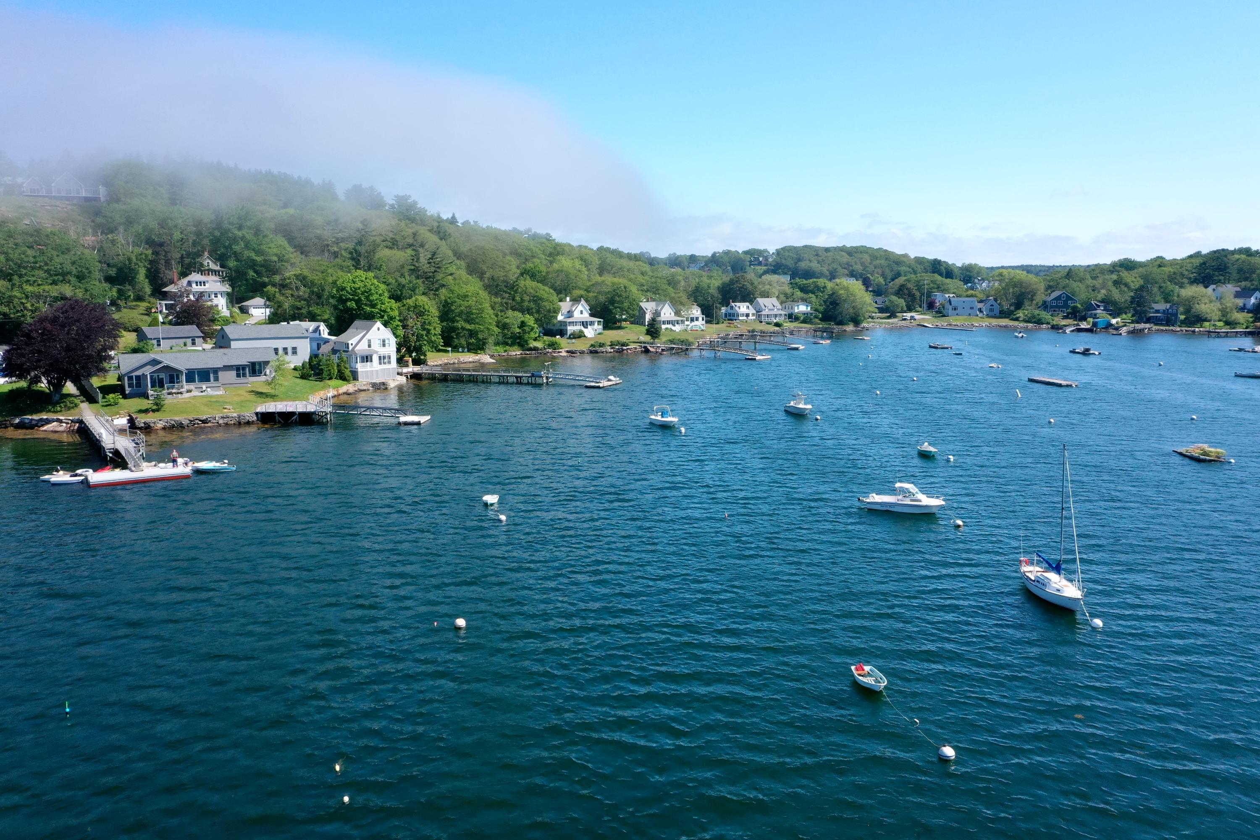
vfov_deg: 46.4
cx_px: 630
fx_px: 980
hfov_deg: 65.5
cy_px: 420
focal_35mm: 28
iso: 400
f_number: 7.1
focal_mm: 10.26
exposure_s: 1/800
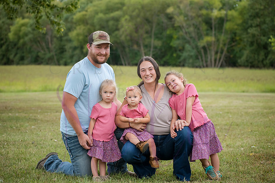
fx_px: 642
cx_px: 137
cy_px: 92
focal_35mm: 84
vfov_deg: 16.3
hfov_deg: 24.2
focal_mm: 80
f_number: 4.5
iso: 400
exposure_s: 1/500
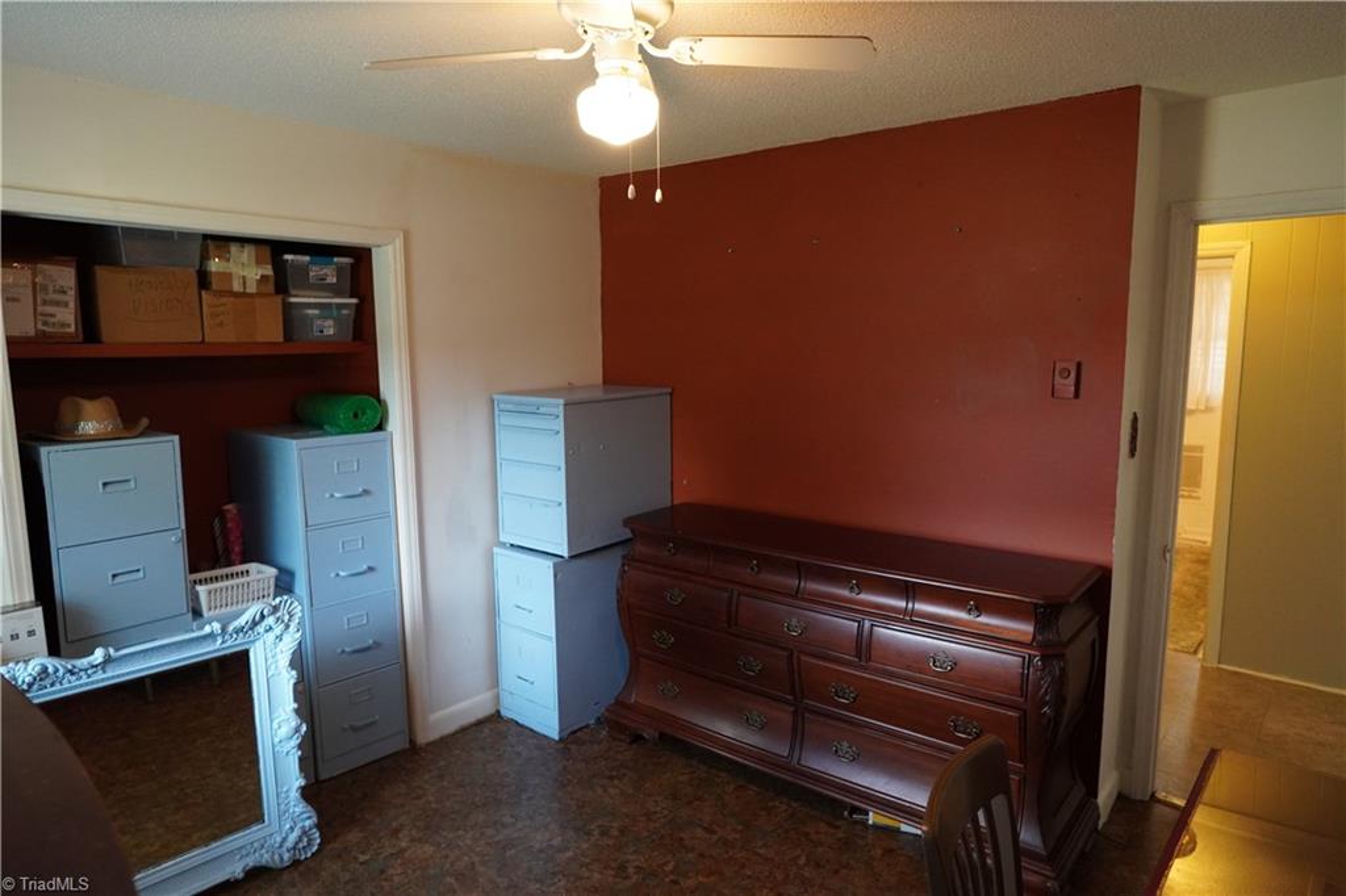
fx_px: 841
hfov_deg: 77.3
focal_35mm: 22
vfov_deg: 56.1
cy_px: 448
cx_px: 673
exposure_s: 1/160
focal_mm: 15
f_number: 2.5
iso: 1600
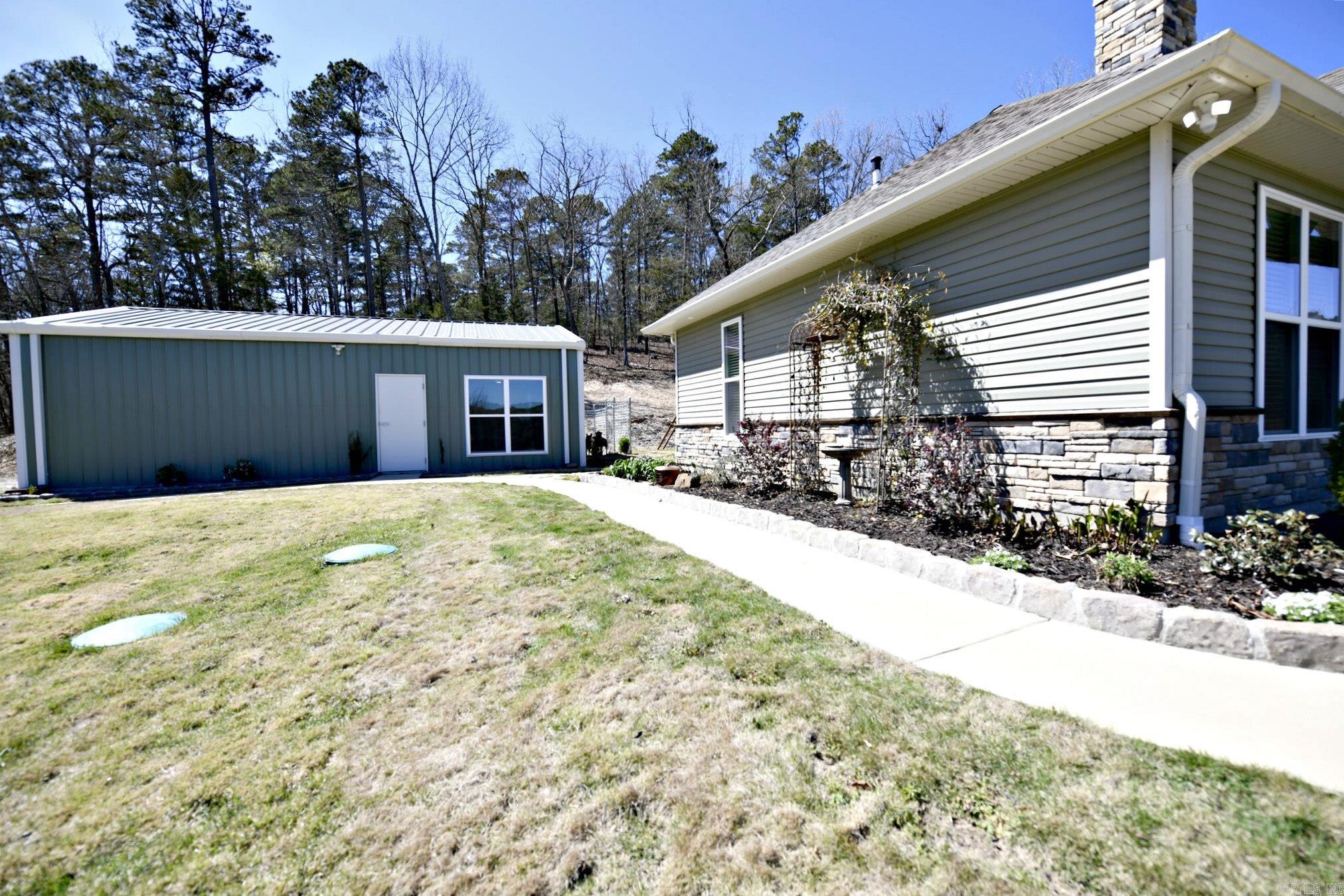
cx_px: 672
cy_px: 448
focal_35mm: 14
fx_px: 523
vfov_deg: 81.2
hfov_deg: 104.3
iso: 64
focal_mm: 14
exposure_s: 1/200
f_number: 5
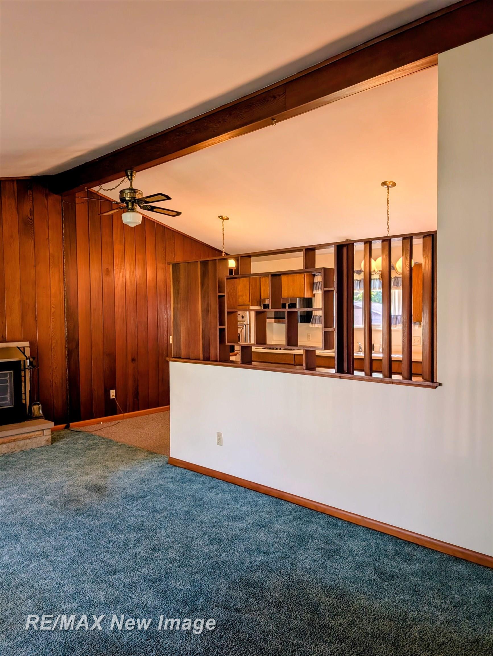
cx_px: 246
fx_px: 455
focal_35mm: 24
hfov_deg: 56.9
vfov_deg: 71.5
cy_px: 328
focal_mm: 6.9
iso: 31
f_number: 1.68
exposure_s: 1/184
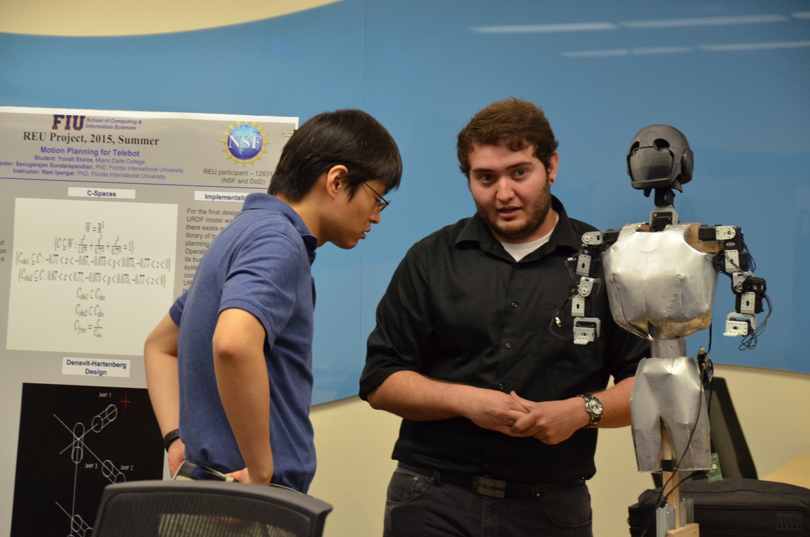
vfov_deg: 12.1
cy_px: 268
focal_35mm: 112
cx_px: 405
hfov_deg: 18.2
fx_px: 2526
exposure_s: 1/80
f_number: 6.3
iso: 1600
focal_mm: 75
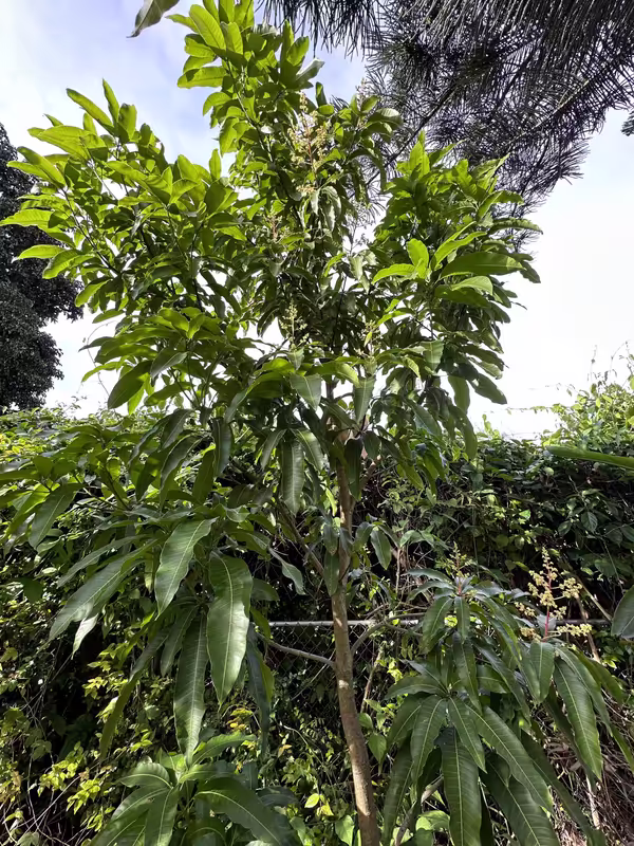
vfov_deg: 102.1
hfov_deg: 85.7
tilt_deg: +26.3
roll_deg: +1.8
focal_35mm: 14
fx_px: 342
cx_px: 317
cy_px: 423
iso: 40
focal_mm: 2.22
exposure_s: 1/125
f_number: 2.2
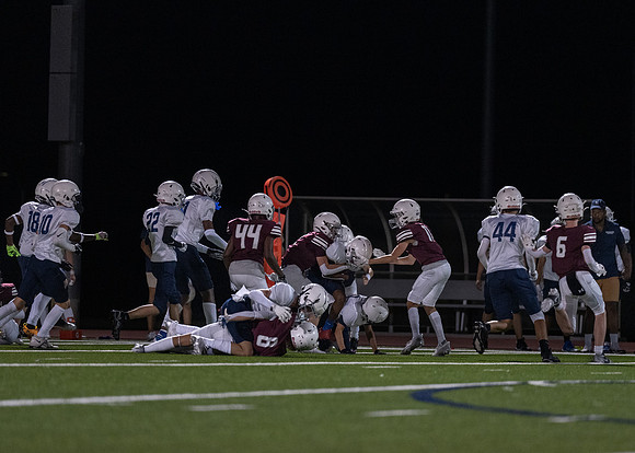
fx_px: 4803
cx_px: 326
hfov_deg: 7.6
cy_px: 248
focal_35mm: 266
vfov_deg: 5.4
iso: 4000
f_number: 2.8
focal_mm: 200
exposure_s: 1/1000
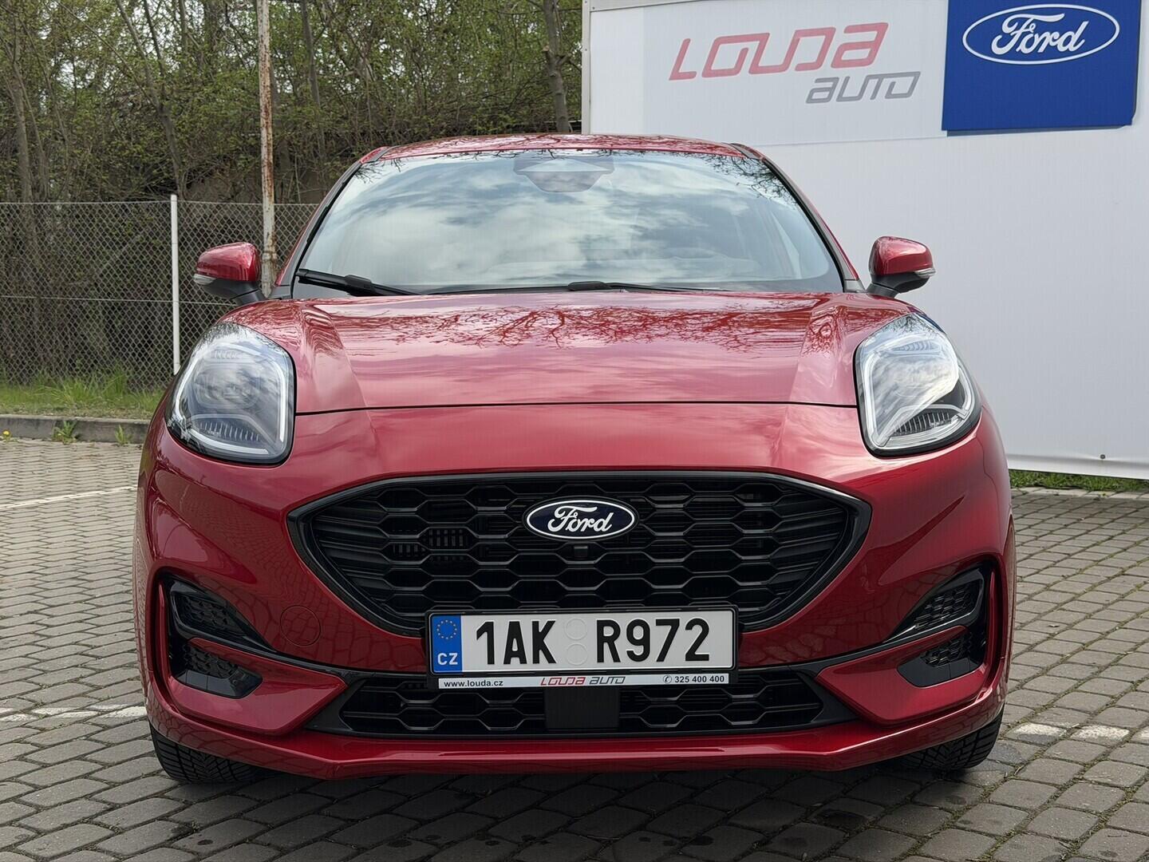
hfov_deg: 39.7
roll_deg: +0.4
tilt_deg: -6.5
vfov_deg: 30.3
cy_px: 431
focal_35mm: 48
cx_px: 574
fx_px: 1593
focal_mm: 6.76
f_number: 1.78
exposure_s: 1/3534
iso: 64
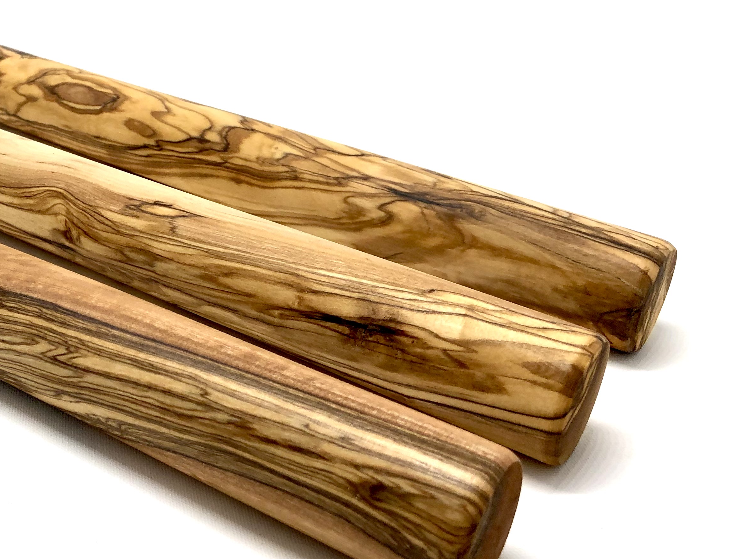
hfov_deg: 37.6
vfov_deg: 30.2
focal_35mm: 48
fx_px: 1034
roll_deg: -1.1
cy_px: 233
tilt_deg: -30.0
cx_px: 108
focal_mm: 3.99
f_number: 1.8
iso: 32
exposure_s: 1/100
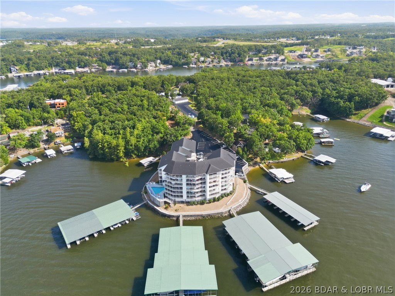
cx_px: 198
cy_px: 148
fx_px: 274
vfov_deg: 56.8
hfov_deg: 71.6
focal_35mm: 24
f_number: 1.7
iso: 200
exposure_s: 1/2000
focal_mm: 6.7
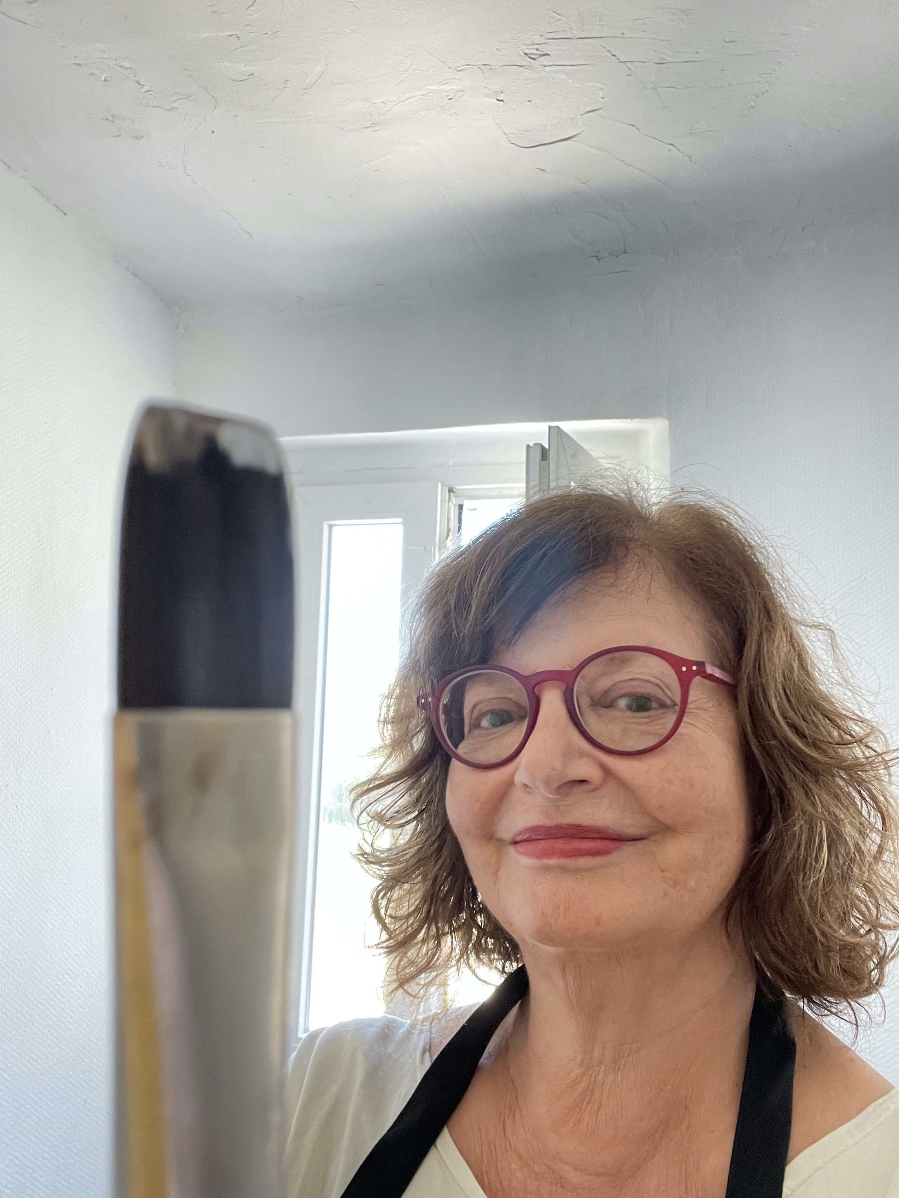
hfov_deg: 46.8
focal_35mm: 30
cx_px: 450
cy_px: 599
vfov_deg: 60.0
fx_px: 1039
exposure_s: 1/50
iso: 200
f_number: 2.2
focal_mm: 2.71
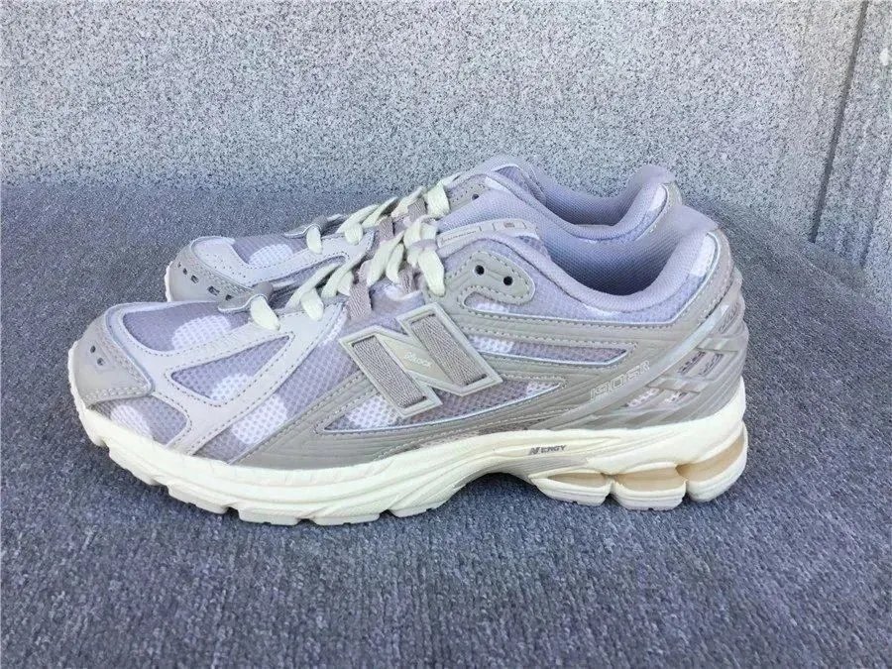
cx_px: 446
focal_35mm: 31
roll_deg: -2.7
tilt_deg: -22.7
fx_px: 799
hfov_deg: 58.4
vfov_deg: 45.4
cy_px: 334
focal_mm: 3.3
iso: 25
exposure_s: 1/145
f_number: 2.4
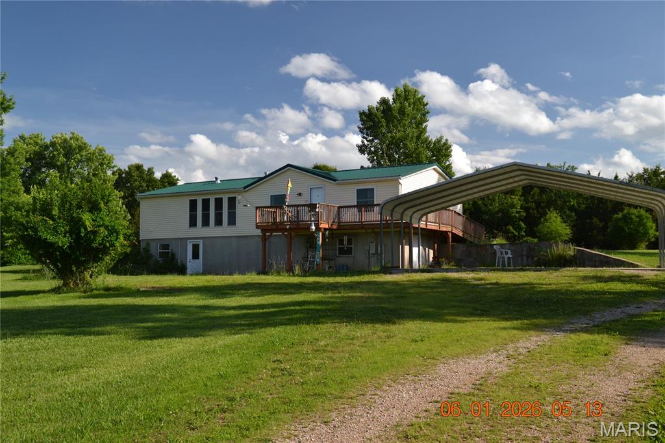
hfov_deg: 47.9
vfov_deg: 33.0
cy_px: 222
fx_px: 748
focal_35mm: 40
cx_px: 332
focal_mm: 27
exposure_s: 1/125
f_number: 5.6
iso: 200
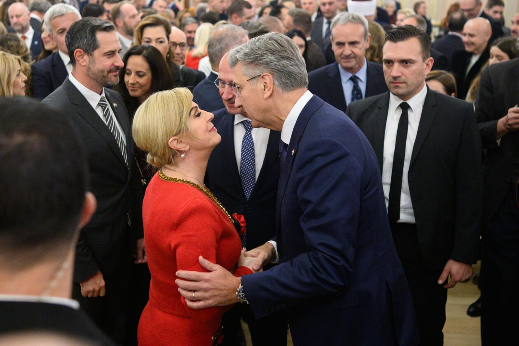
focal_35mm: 36
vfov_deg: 36.8
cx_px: 260
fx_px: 519
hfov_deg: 53.2
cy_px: 173
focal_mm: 24
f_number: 1.8
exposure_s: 1/320
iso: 2000
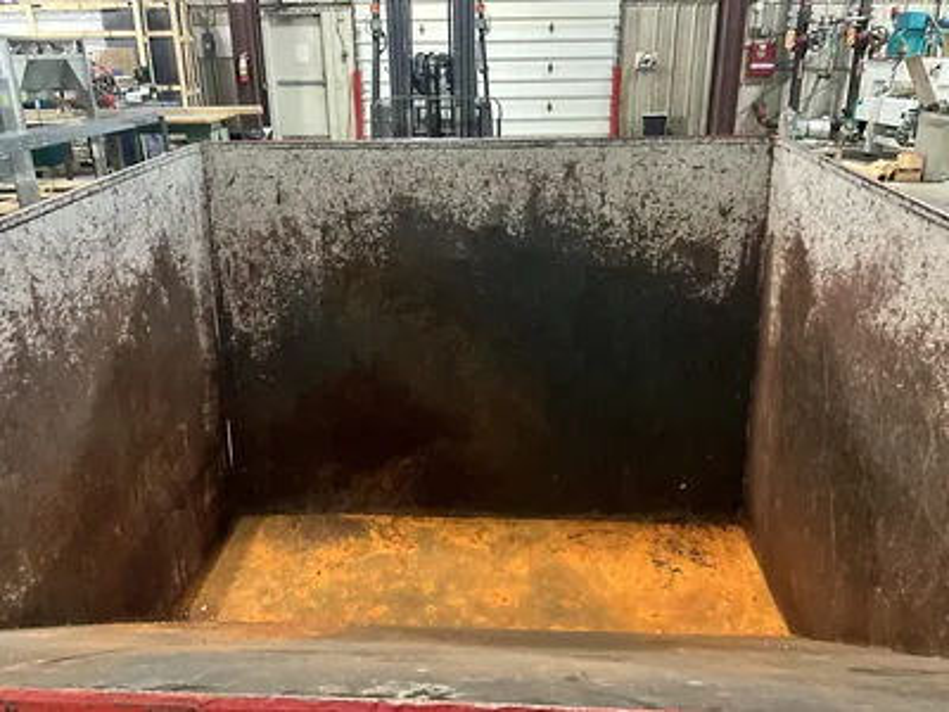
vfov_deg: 48.2
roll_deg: +0.5
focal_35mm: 29
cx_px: 474
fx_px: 795
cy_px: 356
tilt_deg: -23.2
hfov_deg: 61.7
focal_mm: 3
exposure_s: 1/30
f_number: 1.8
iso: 500
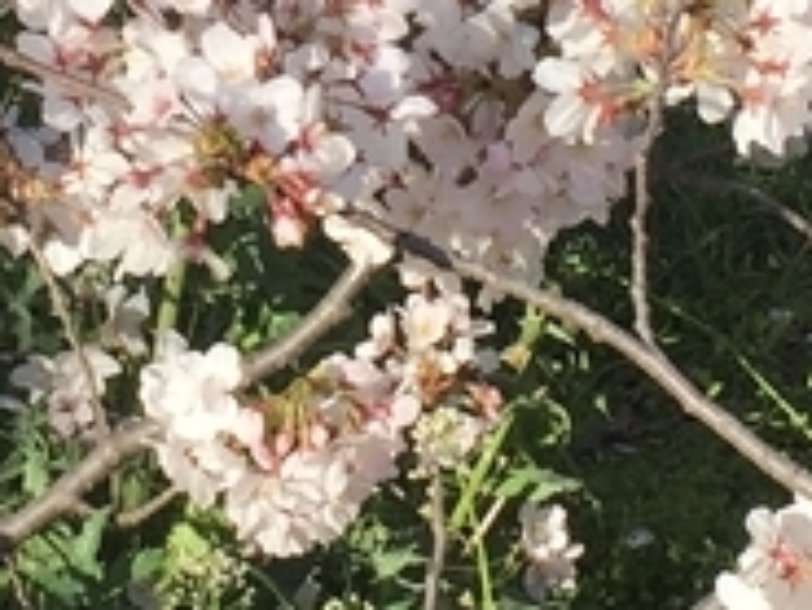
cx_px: 316
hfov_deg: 10.5
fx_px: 4413
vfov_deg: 7.9
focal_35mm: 188
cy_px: -70
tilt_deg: -15.7
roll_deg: +1.7
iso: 32
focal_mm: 4.15
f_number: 2.2
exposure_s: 1/1276
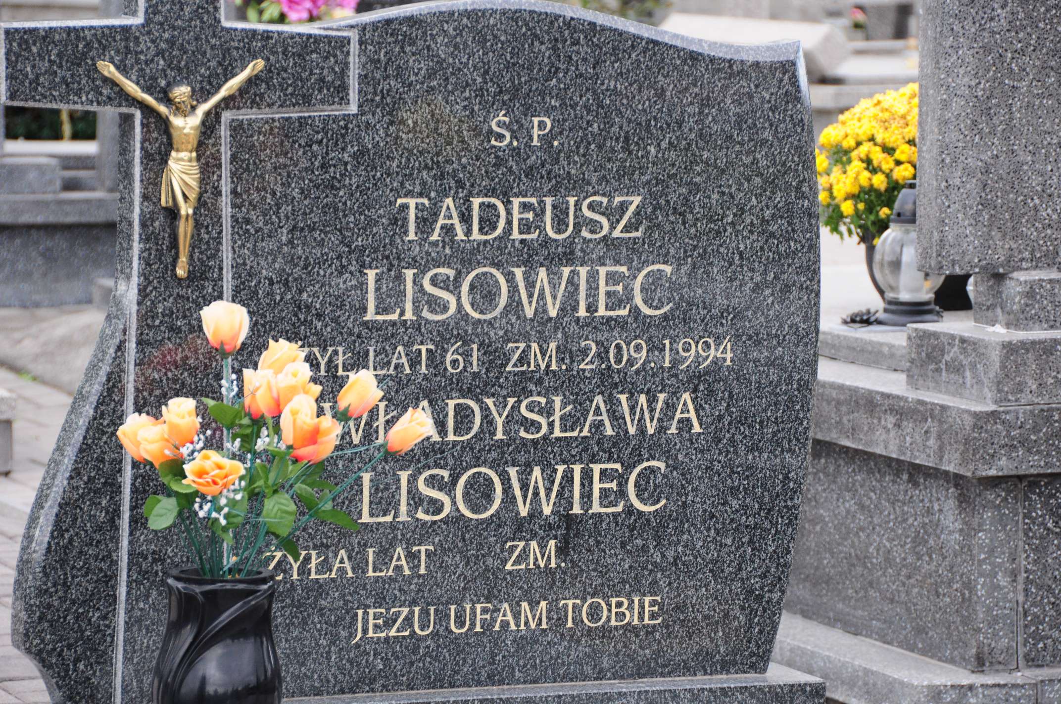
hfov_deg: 13.1
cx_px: 530
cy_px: 352
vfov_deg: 8.7
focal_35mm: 158
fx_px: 4636
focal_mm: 105
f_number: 7.1
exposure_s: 1/160
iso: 640
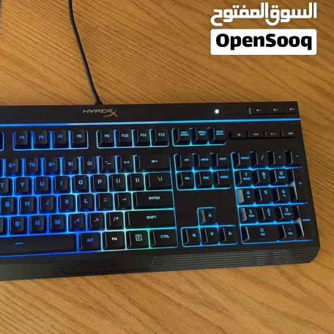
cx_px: 100
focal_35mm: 31
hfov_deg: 51.1
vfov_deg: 52.5
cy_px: 160
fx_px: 338
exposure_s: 1/43
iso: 500
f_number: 1.6
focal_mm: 5.1
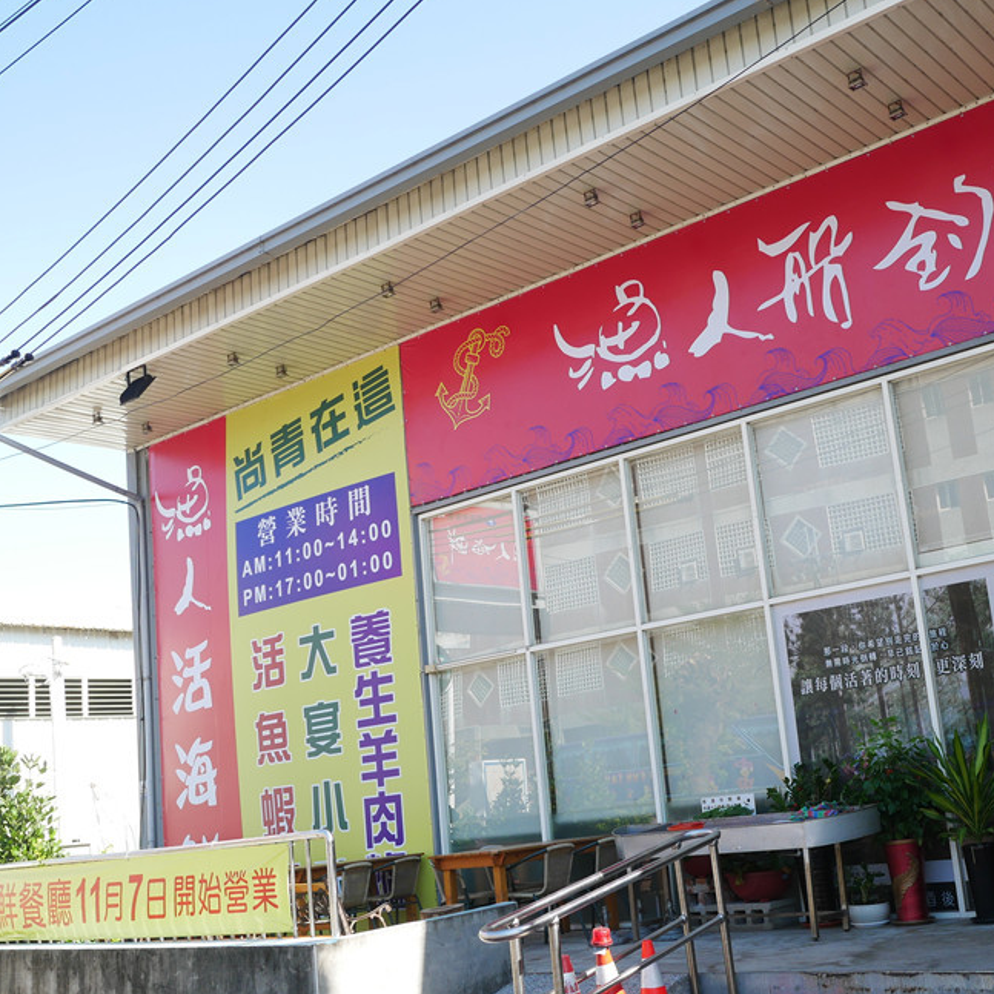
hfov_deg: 40.7
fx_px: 1332
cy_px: 541
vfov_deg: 40.9
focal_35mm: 41
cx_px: 613
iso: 200
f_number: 3.5
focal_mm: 15
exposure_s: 1/400
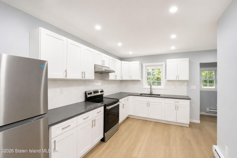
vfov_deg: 77.3
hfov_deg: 100.4
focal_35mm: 15
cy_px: 79
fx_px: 99
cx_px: 118
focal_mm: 10
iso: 1600
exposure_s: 1/60
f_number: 8
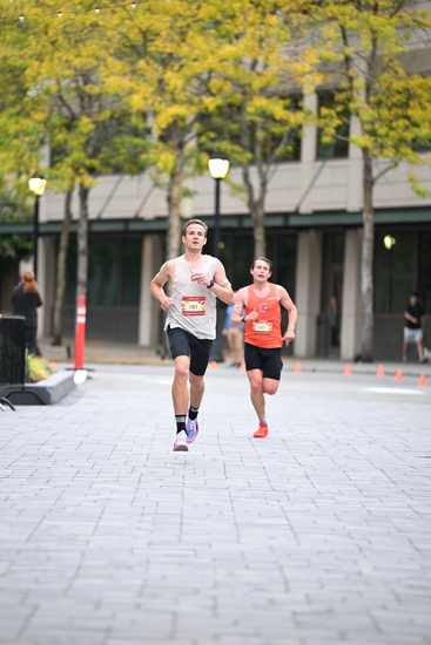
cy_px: 322
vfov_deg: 10.3
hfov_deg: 6.9
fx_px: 3589
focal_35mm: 200
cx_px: 216
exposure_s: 1/640
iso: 1600
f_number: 2.8
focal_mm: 200
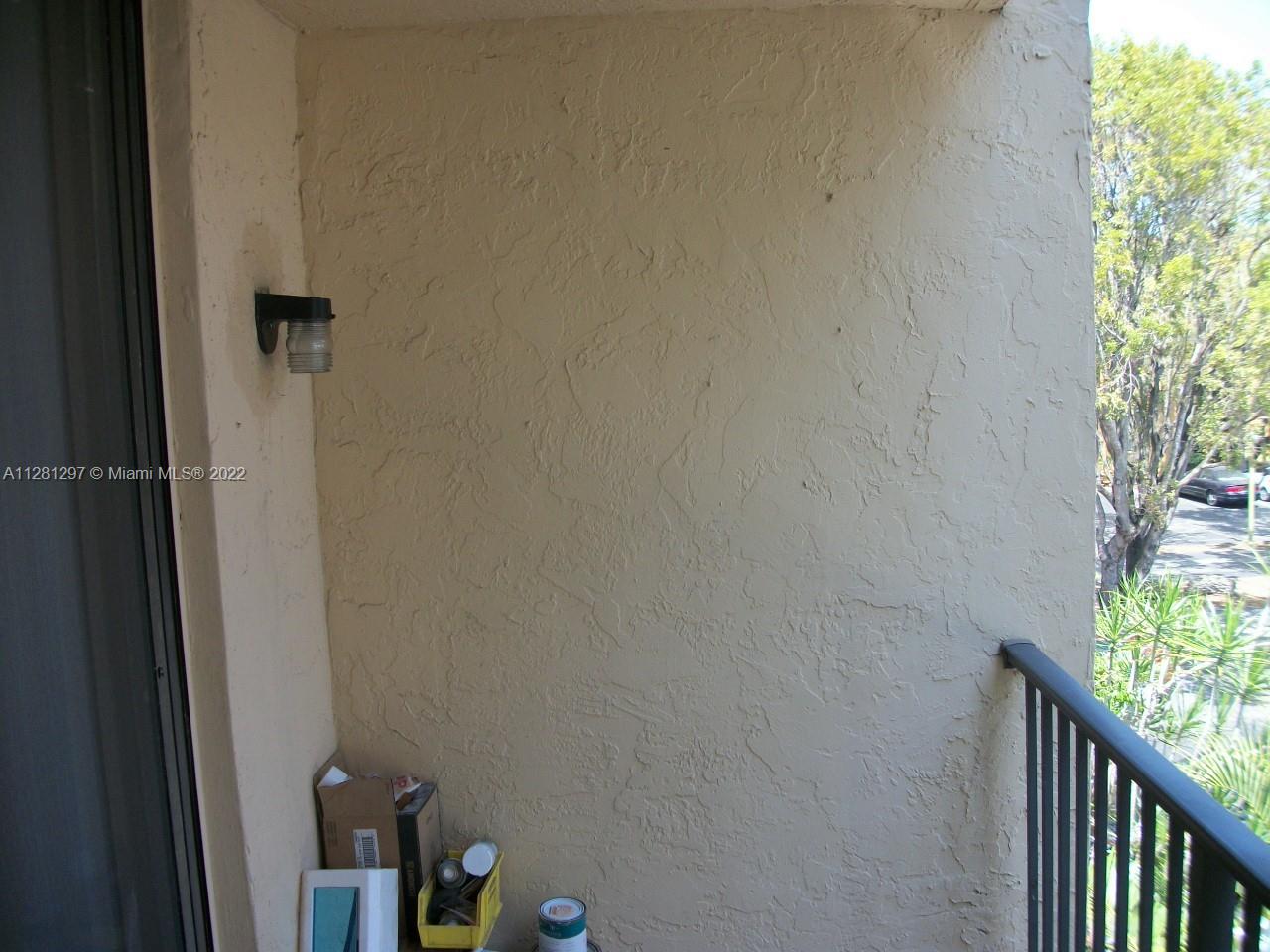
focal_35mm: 32
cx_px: 635
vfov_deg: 44.2
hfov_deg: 56.8
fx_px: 1174
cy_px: 476
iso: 80
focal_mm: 5.7
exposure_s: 1/200
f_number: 2.9
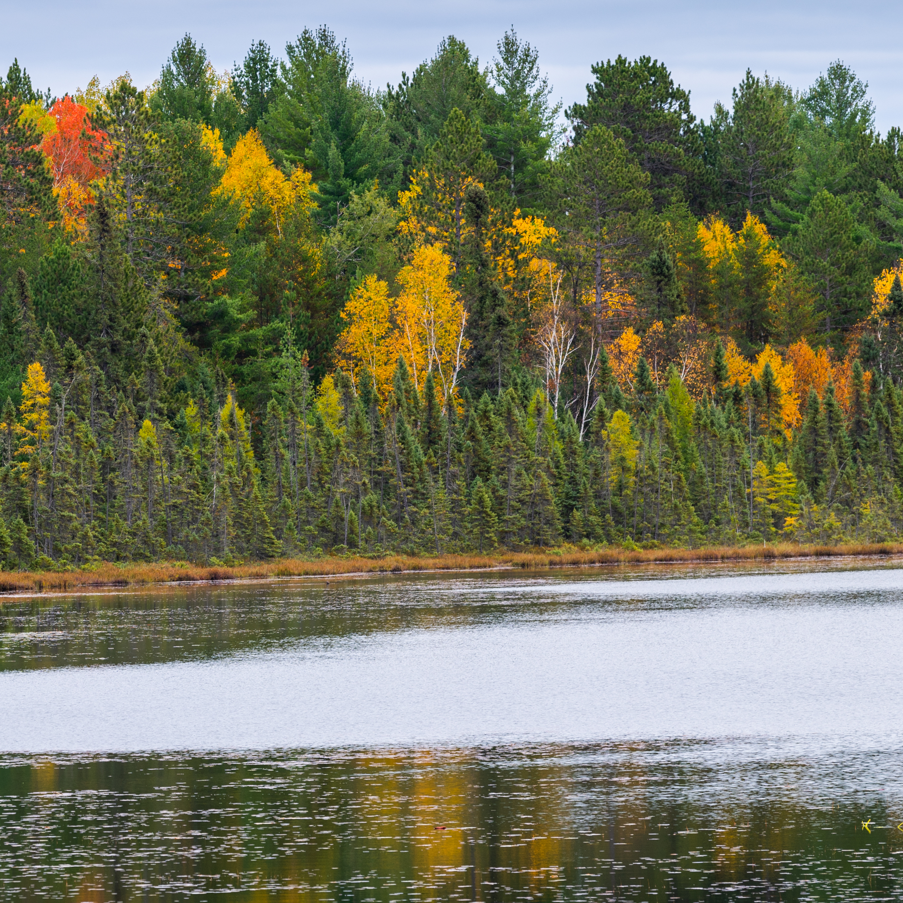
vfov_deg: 5.0
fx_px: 10418
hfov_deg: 5.0
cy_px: 487
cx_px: 63
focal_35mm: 353
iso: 100
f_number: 6.3
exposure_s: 1/125
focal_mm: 185
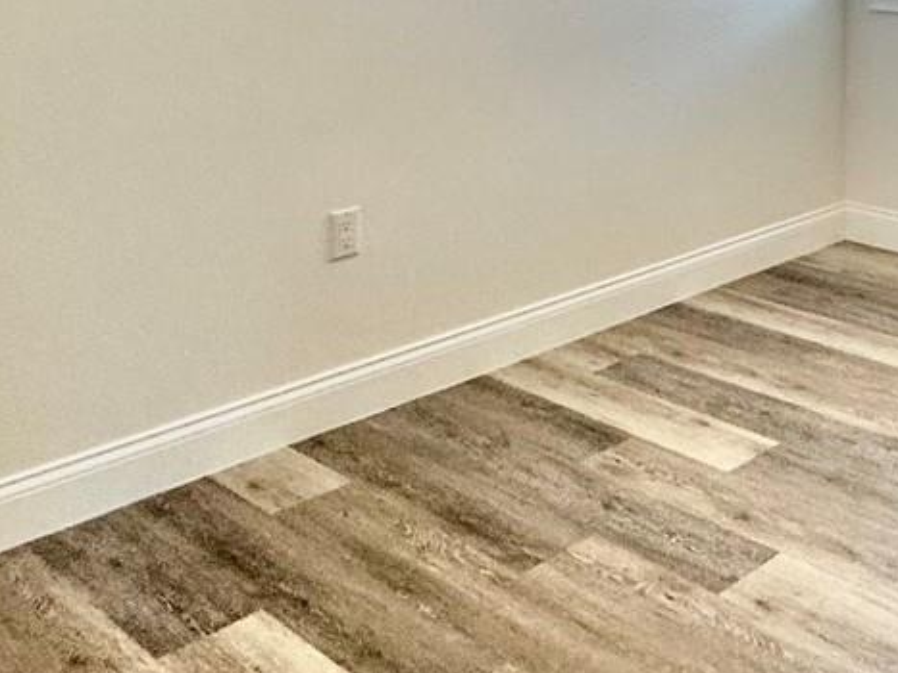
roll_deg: -0.4
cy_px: -142
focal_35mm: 48
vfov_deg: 26.7
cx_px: 877
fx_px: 1245
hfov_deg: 36.1
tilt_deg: +0.8
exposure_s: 1/120
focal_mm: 2.22
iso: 125
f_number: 2.2
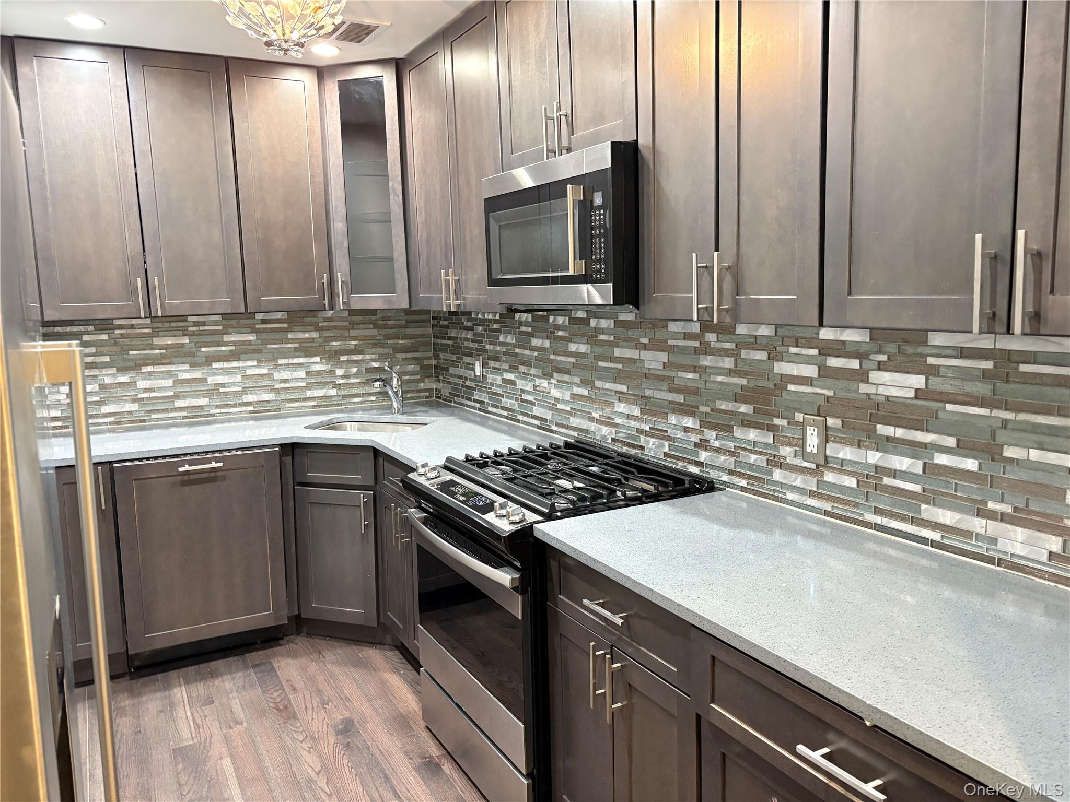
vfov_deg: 53.1
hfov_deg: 67.3
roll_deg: +1.4
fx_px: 804
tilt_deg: -6.7
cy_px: 401
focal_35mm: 26
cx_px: 535
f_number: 1.6
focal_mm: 5.96
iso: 400
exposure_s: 1/40
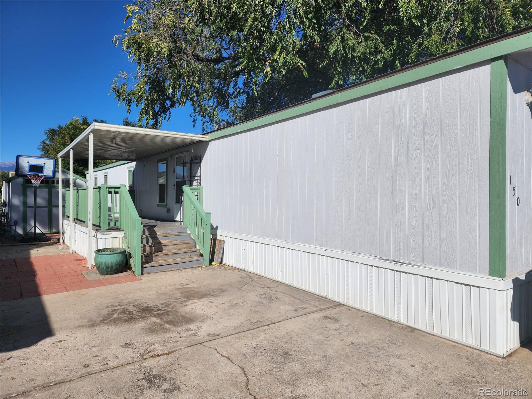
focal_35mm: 23
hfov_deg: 73.9
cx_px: 266
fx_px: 353
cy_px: 200
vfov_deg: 58.9
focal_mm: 6.4
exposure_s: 1/2628
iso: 12
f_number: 1.8
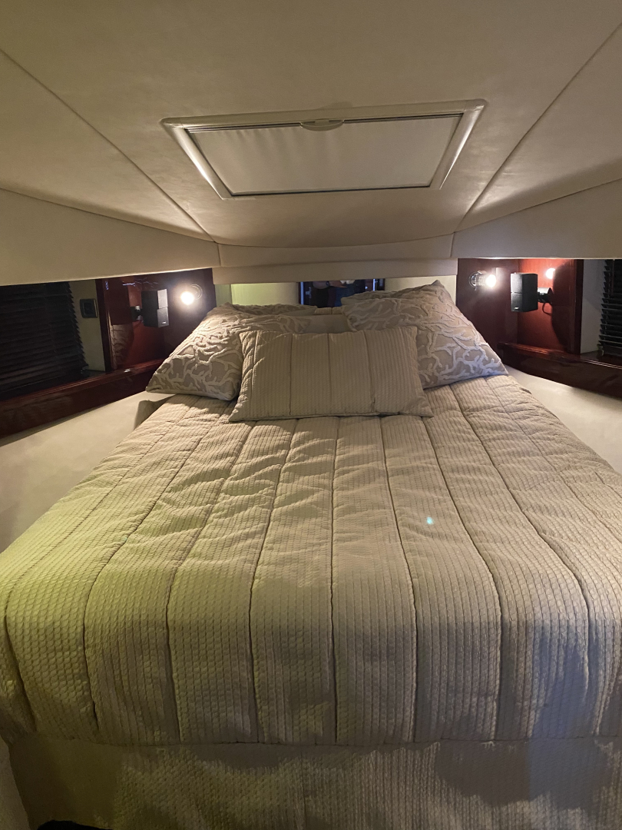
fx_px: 623
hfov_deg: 53.1
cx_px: 311
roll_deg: +3.1
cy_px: 415
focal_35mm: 26
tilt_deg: -12.9
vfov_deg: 67.3
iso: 640
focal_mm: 4.25
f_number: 1.8
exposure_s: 1/30
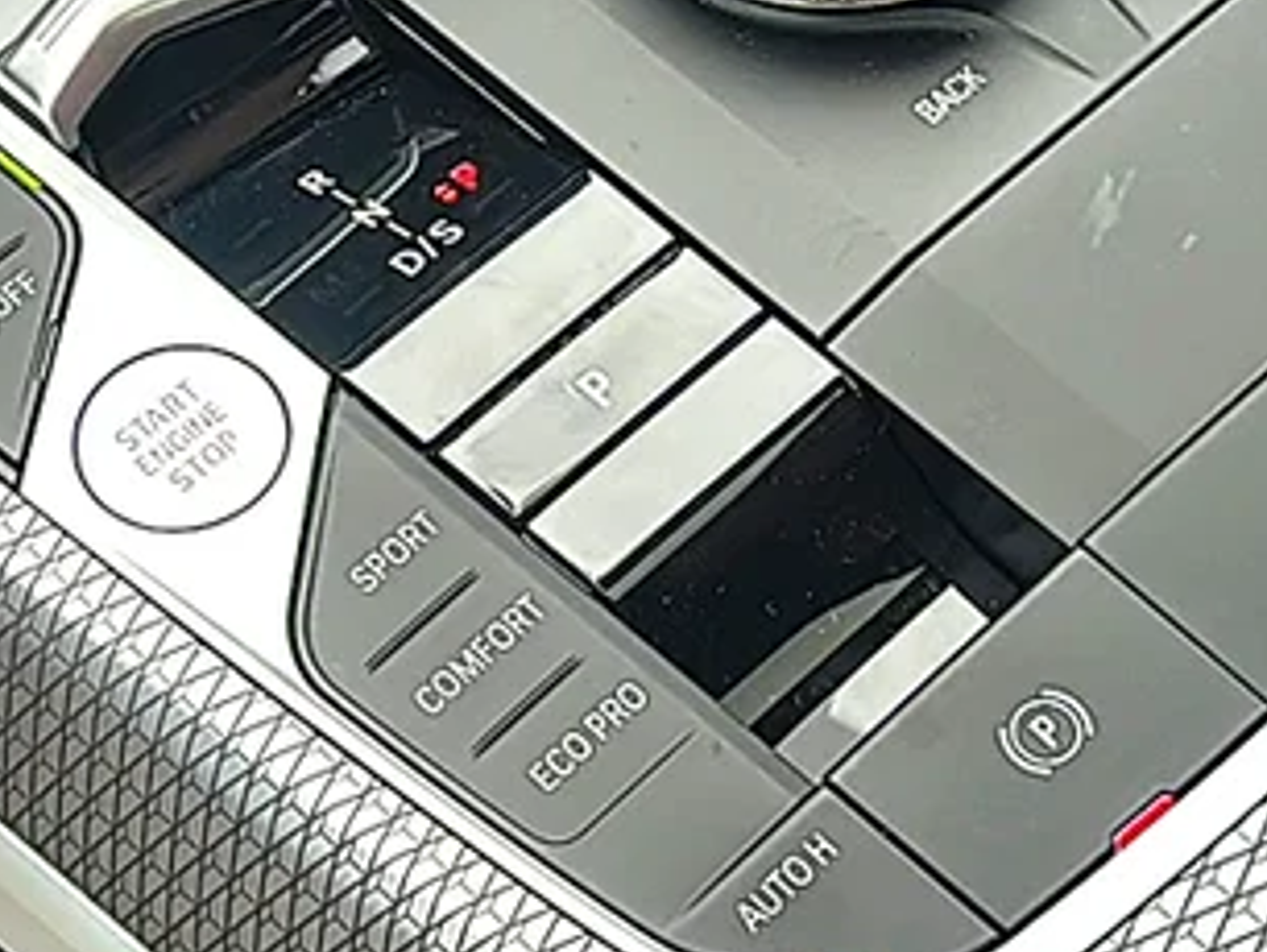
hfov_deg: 20.4
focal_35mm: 96
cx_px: 584
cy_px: 81
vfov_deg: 15.2
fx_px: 3517
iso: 100
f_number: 1.78
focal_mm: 6.86
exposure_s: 1/390
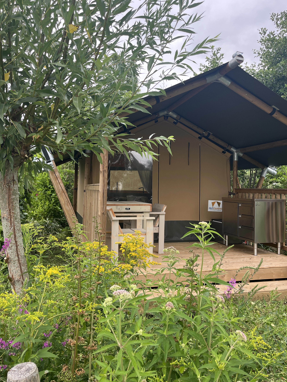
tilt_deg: +0.7
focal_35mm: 28
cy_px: 177
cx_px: 142
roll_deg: -0.9
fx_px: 310
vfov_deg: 63.4
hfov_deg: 49.7
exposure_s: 1/680
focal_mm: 5.1
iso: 50
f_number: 1.6
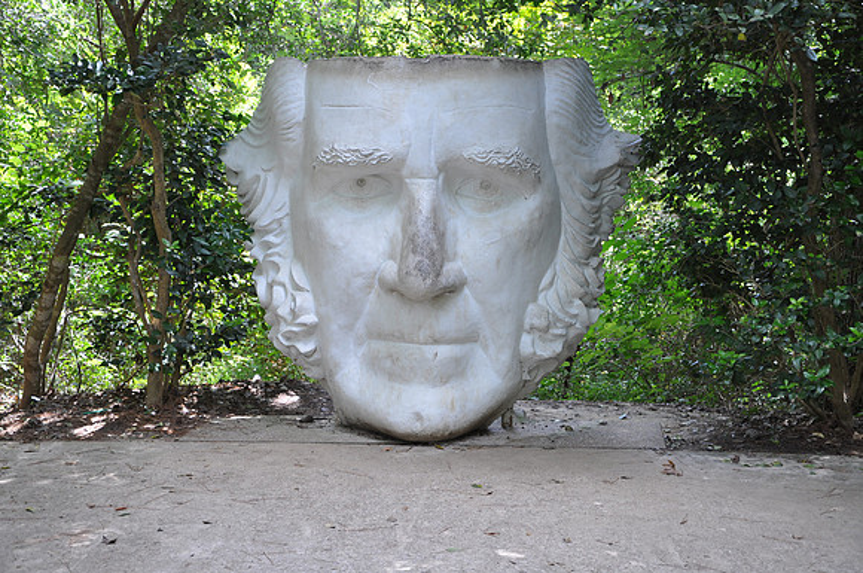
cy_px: 286
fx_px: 1616
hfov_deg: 29.9
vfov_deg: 20.1
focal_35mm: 68
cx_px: 432
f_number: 5.6
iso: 250
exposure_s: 1/30
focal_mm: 45
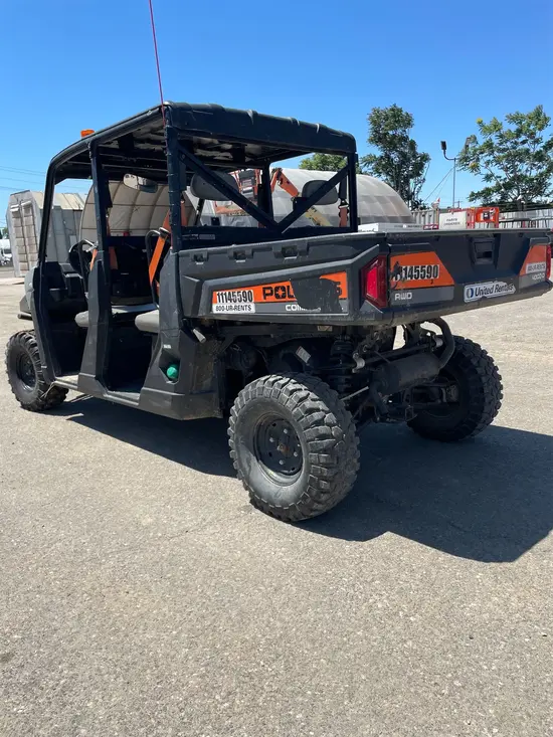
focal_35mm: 26
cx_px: 276
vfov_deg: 67.3
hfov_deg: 53.1
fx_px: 554
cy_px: 368
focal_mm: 4.2
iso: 50
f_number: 1.6
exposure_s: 1/3731
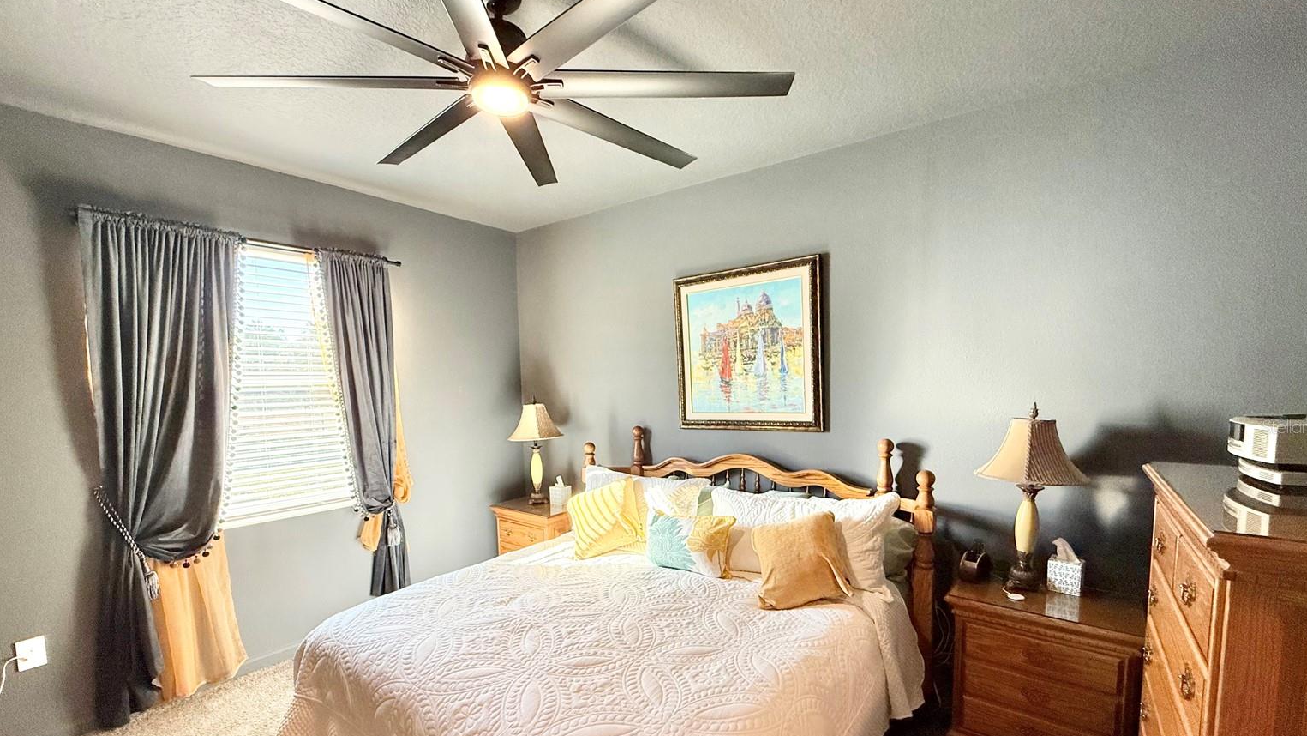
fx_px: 555
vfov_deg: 66.7
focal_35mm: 16
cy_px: 426
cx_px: 657
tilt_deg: -4.8
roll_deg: +1.3
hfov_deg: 99.4
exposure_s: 1/120
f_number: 2.2
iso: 250
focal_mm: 2.22
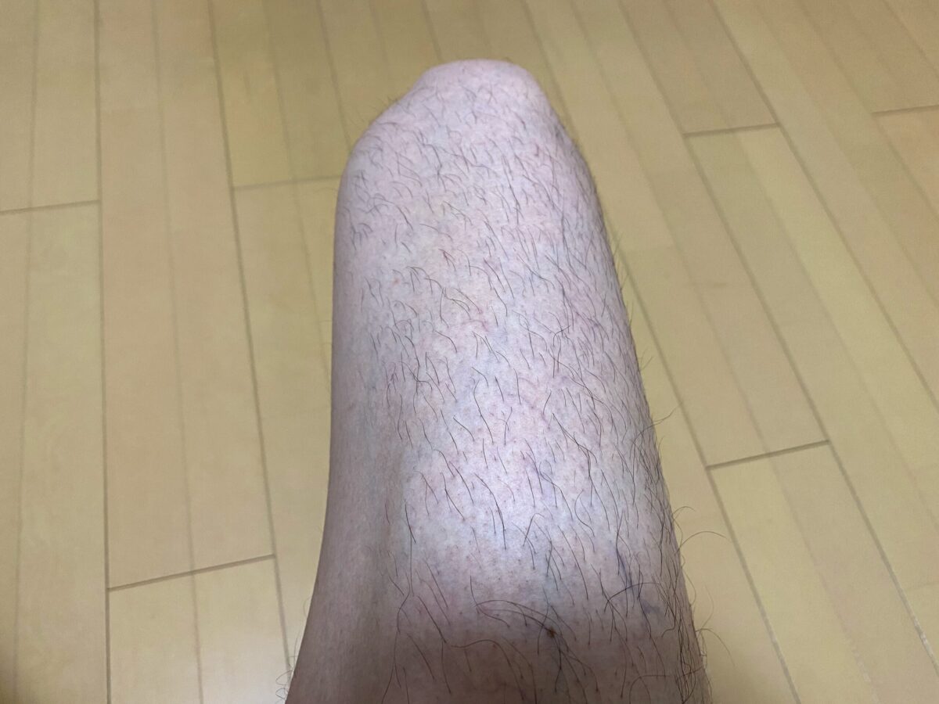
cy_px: 352
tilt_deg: -62.6
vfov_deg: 53.1
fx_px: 705
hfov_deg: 67.3
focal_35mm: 26
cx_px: 470
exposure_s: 1/50
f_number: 1.8
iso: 125
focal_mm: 4.25
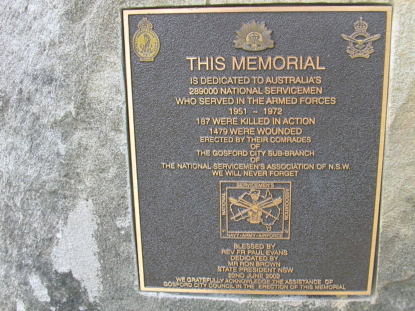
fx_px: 516
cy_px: 156
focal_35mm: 43
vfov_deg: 33.6
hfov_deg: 43.9
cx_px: 208
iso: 100
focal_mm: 6.6
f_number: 2.9
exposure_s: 1/45.8
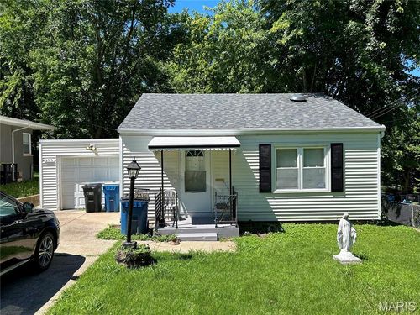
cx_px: 210
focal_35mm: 26
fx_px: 315
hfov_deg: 67.3
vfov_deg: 53.1
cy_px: 158
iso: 50
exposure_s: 1/2994
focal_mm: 5.7
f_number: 1.5
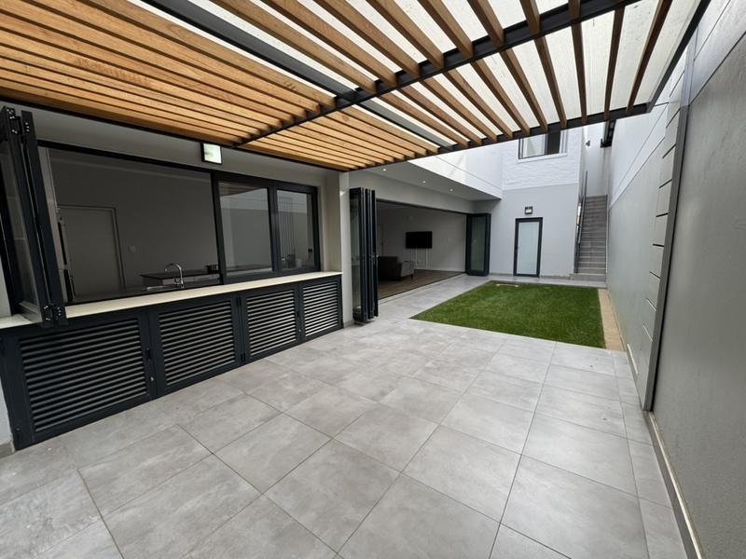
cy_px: 280
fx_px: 302
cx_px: 373
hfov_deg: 102.1
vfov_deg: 85.7
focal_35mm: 14
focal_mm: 2.22
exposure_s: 1/99
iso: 40
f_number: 2.2
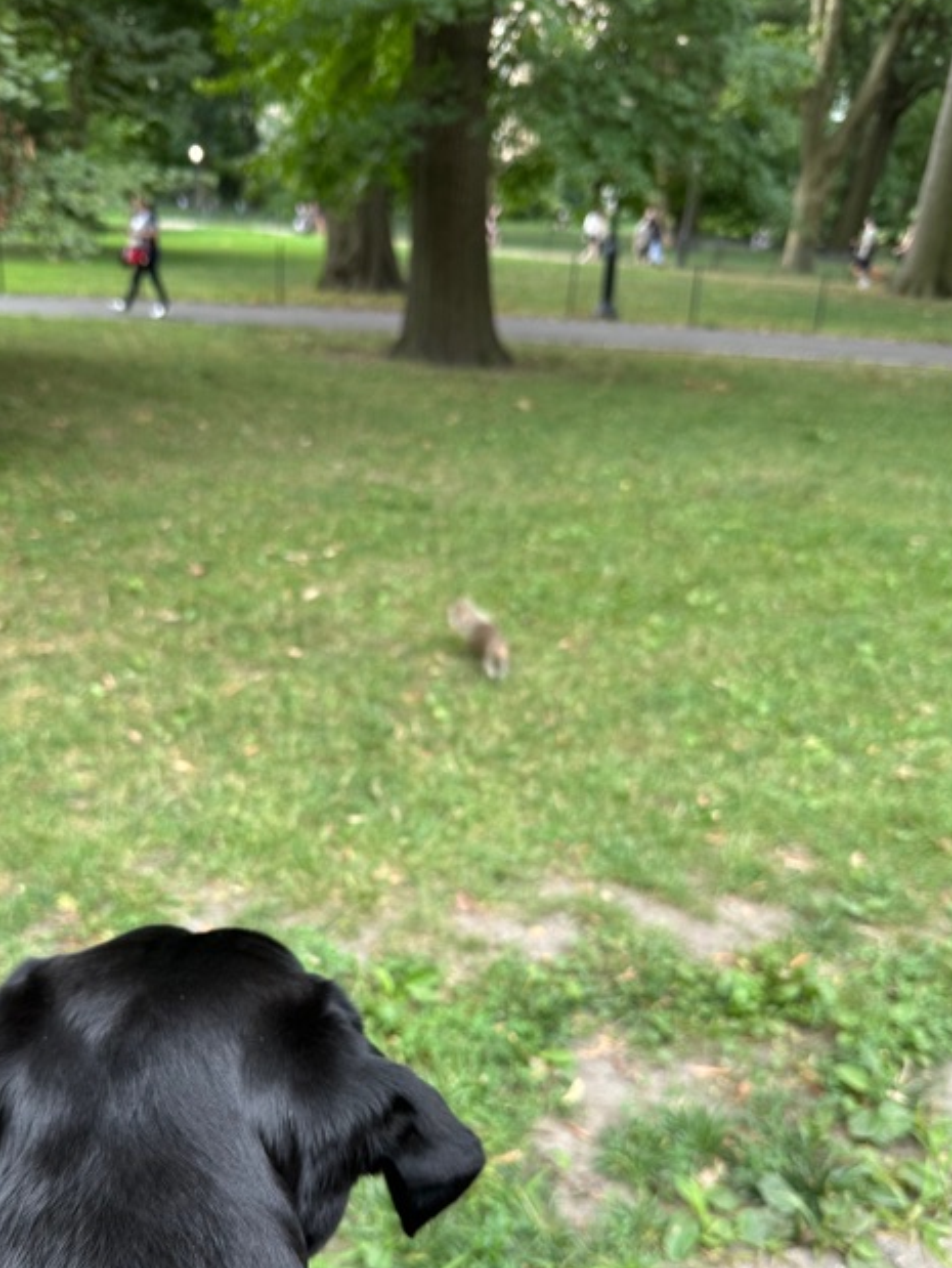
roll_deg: -4.7
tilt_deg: -24.6
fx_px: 1136
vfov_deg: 57.6
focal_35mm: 31
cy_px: 789
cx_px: 383
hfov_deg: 45.3
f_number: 1.78
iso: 64
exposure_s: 1/225
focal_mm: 6.86
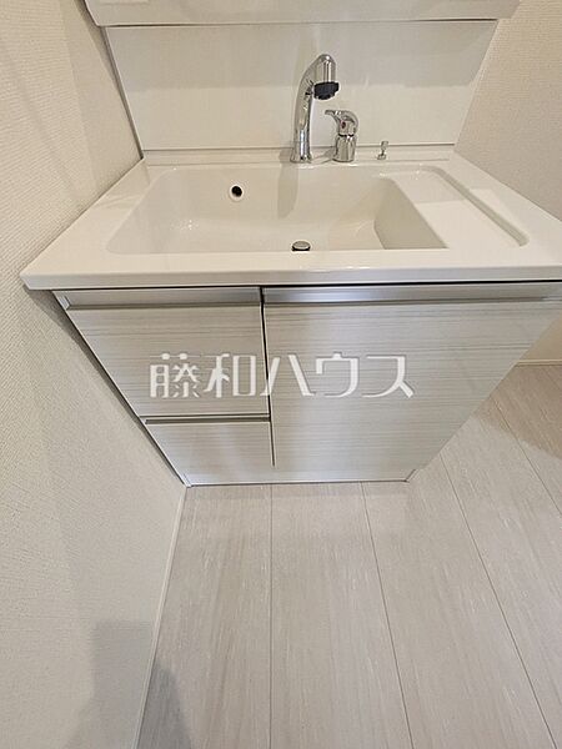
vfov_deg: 102.1
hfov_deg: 85.7
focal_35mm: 14
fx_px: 303
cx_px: 281
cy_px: 374
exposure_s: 1/100
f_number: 2.2
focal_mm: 1.83
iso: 426
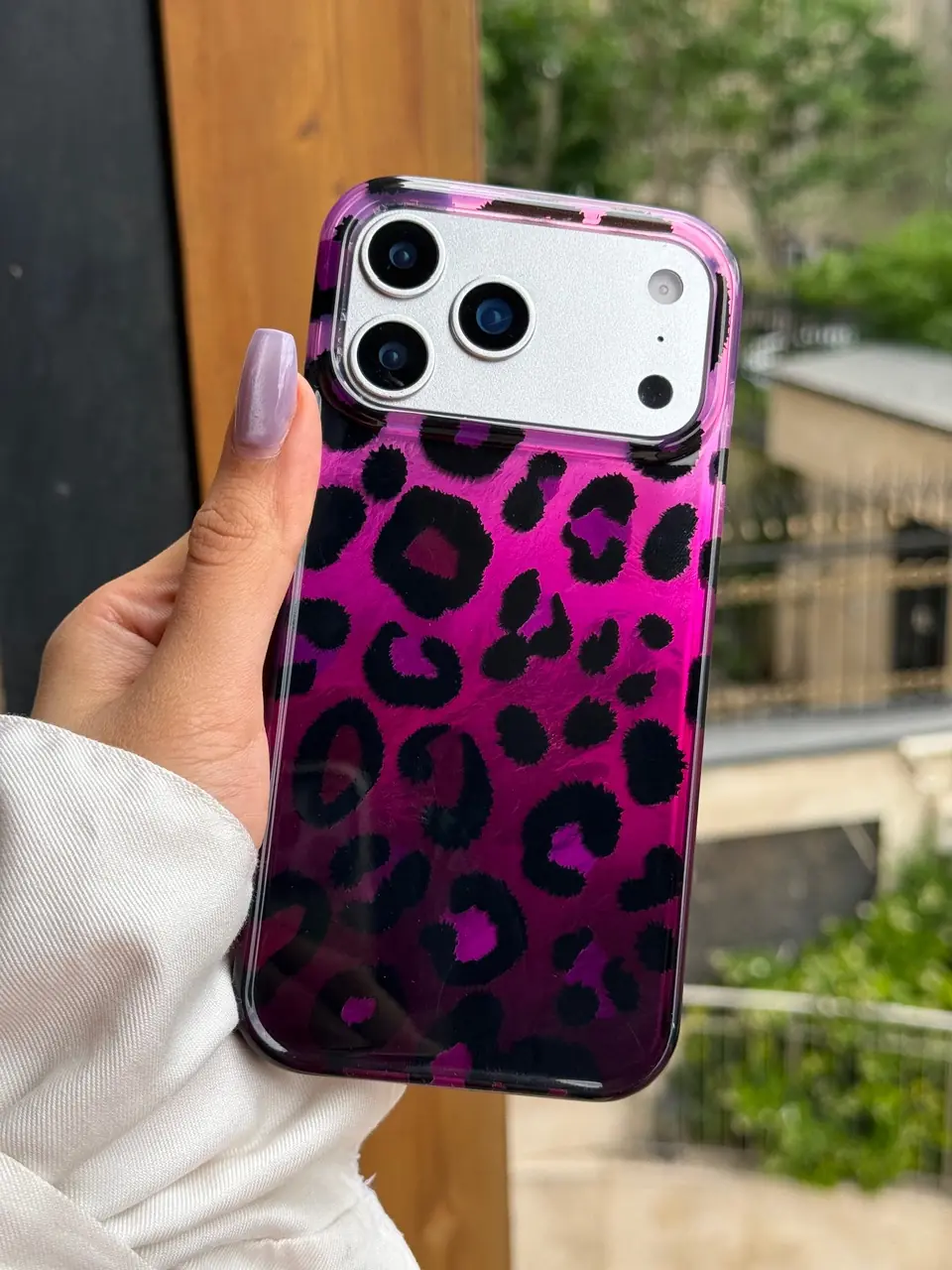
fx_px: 1760
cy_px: 635
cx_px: 476
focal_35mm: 48
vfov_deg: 39.7
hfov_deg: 30.3
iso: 80
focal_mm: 6.76
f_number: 1.78
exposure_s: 1/1222
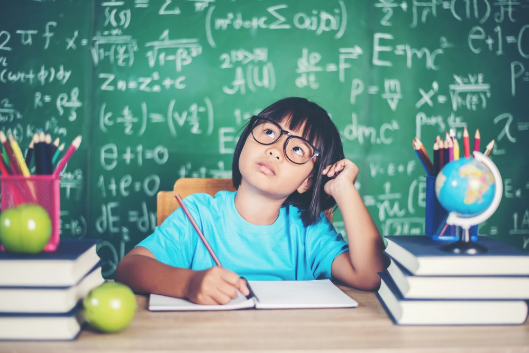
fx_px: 735
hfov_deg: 39.6
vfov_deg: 27.0
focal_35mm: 50
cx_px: 264
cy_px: 176
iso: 100
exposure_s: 1/200
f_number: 1.8
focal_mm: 50
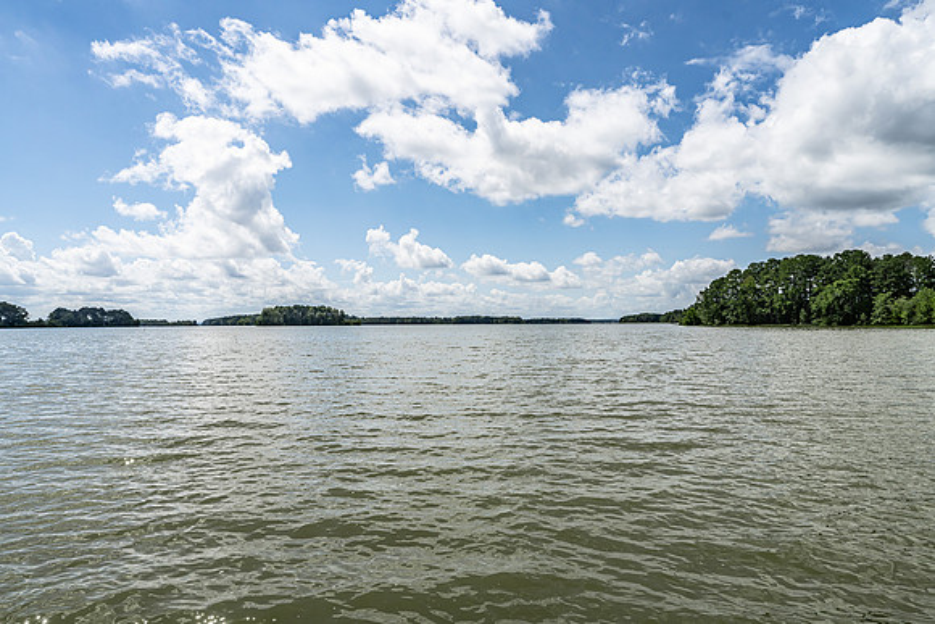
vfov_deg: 53.2
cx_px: 468
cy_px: 312
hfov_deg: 73.7
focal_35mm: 24
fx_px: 623
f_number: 8
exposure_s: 1/3200
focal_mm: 24
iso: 640
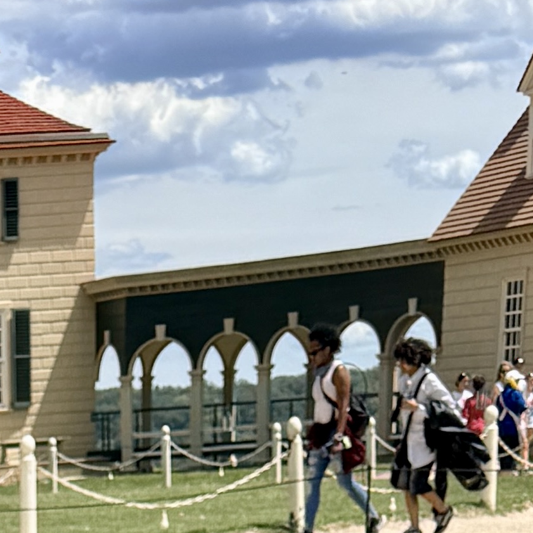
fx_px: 2509
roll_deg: +4.4
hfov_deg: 11.5
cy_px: 1592
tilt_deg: -24.1
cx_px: -300
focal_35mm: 144
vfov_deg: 9.5
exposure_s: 1/4673
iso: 80
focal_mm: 6.76
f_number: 1.78
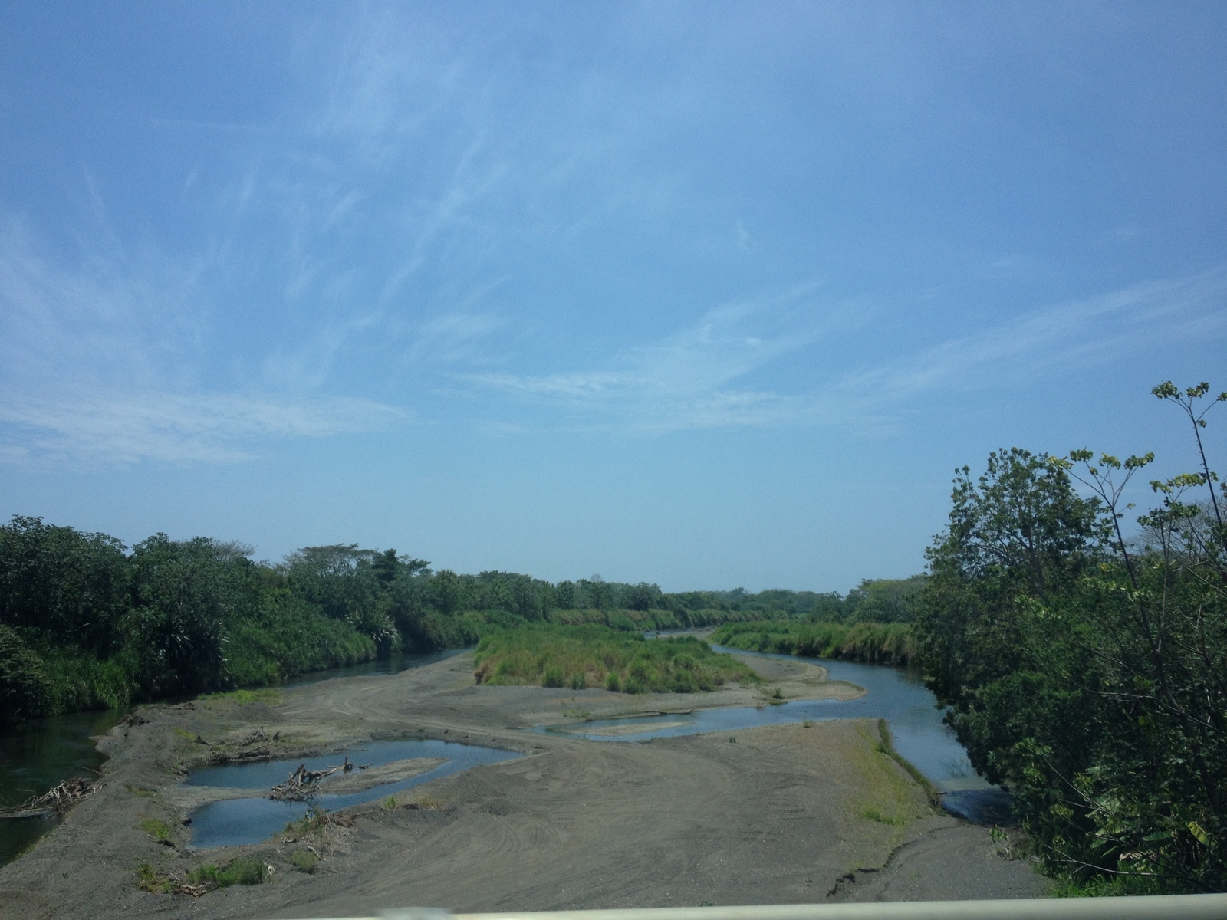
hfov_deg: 52.6
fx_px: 1241
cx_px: 614
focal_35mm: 35
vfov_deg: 40.7
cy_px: 460
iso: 50
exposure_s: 1/649
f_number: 2.4
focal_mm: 4.28
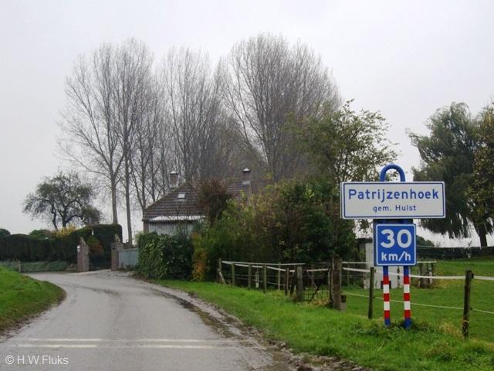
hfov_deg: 49.0
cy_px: 186
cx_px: 247
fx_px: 542
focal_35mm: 38
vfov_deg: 37.7
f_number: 2.8
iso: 200
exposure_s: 1/60
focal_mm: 7.9
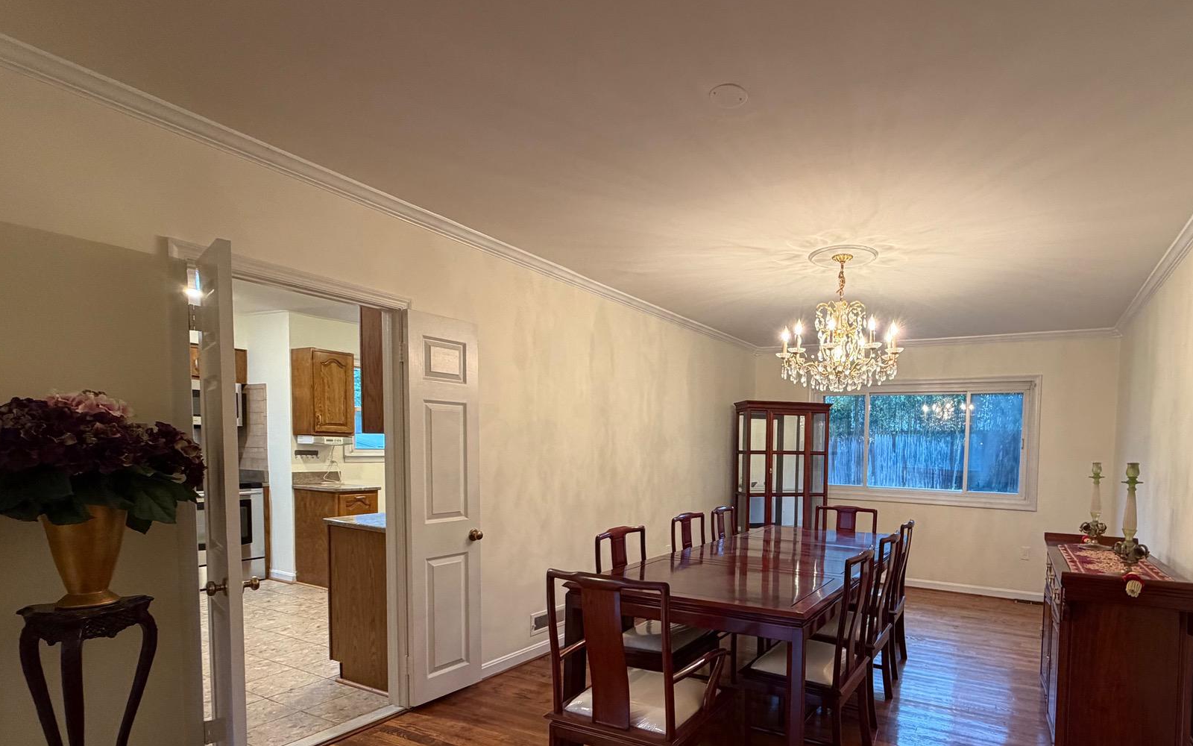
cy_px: 485
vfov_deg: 61.0
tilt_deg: -3.3
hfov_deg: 86.6
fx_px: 618
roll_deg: -1.1
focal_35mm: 19
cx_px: 733
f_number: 2.2
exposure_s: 1/60
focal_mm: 2.22
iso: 250
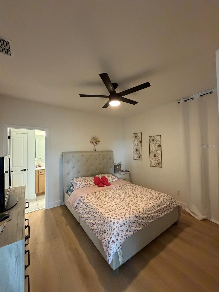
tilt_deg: +2.7
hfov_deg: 85.7
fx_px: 118
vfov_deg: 102.1
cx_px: 110
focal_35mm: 14
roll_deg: +1.2
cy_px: 146
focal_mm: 2.22
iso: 800
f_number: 2.2
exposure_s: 1/60
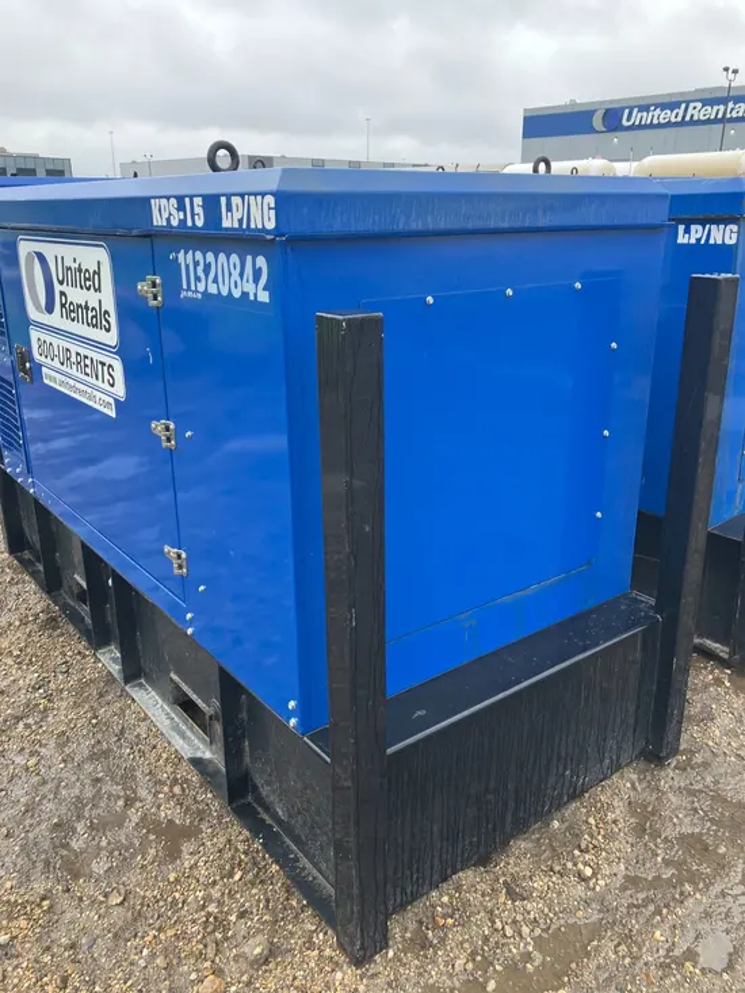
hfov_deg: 49.8
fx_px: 803
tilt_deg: -13.6
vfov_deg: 63.4
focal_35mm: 28
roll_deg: +0.5
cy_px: 496
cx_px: 372
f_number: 1.8
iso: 40
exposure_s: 1/128
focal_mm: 3.99
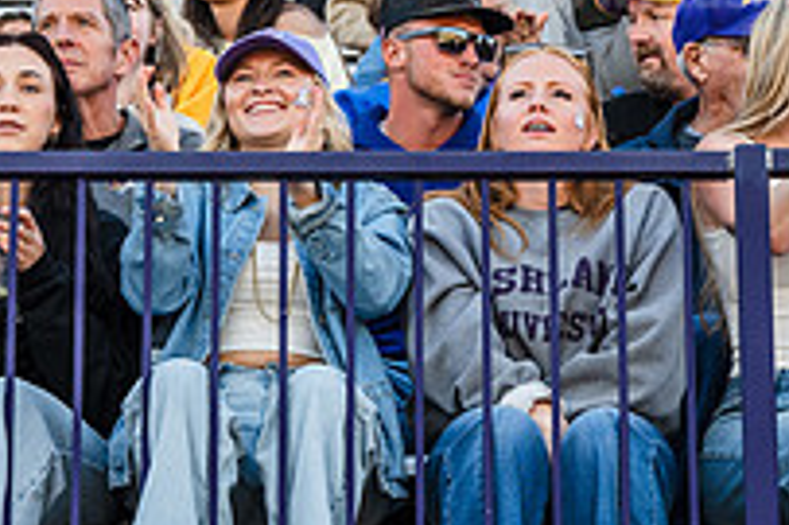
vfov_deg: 6.0
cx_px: 369
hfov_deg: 9.0
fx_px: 5015
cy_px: 72
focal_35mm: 229
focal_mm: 80
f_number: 8
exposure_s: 1/250
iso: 640
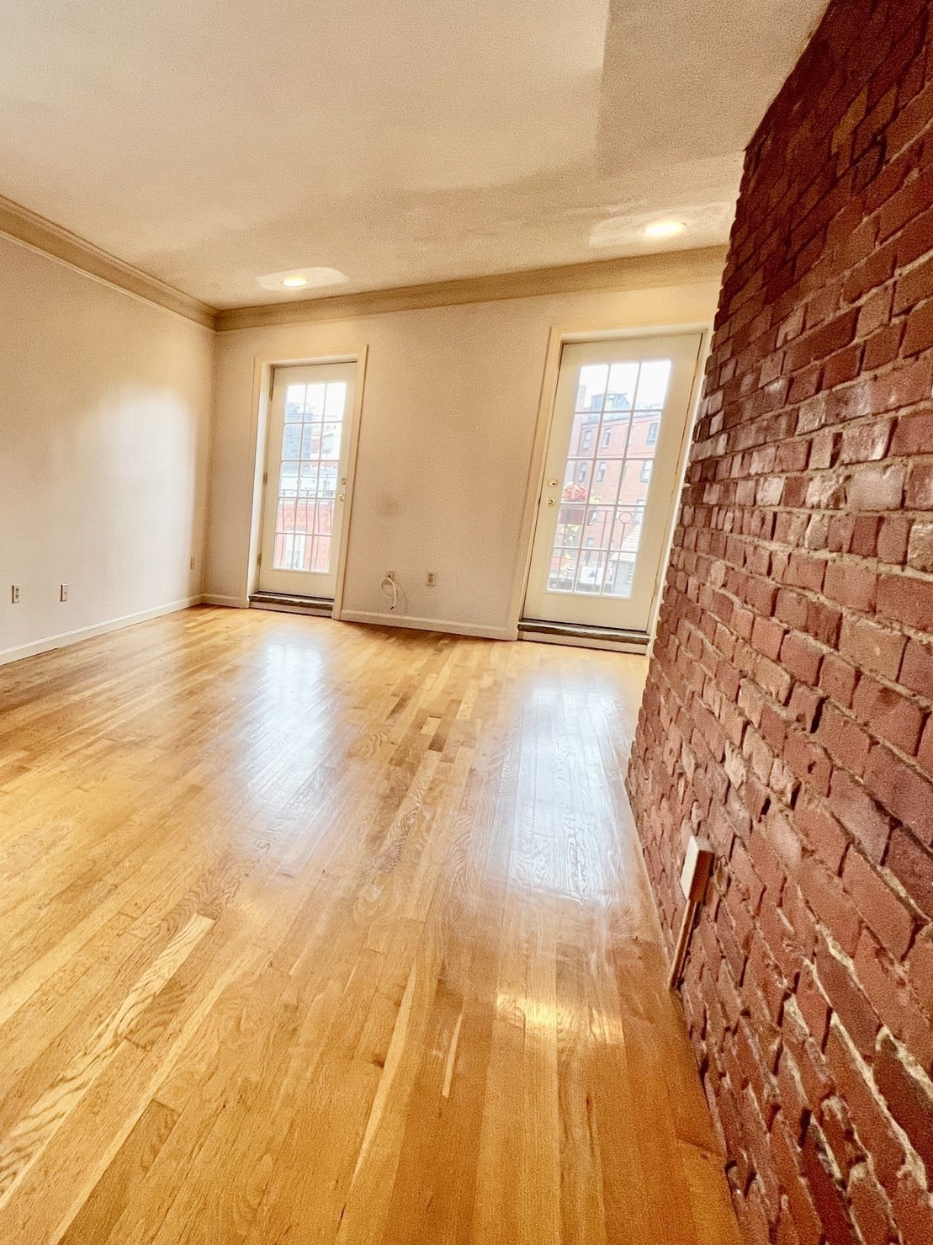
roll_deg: -1.2
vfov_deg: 87.8
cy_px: 627
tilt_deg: -11.8
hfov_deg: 60.1
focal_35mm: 18
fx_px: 647
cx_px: 85
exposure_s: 1/120
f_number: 1.8
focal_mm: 1.57
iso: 80
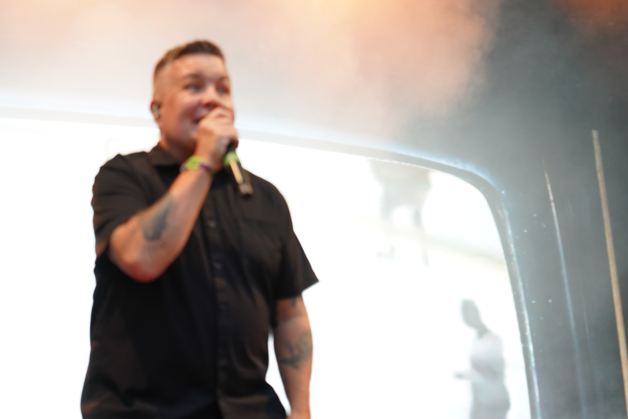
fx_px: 1832
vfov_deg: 13.0
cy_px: 210
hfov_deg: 19.5
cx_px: 314
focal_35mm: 105
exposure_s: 1/125
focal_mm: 105
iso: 1000
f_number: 4
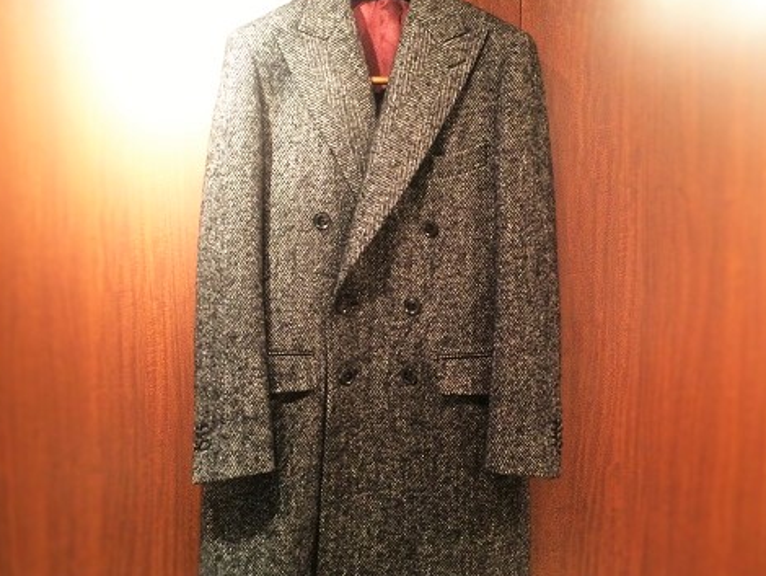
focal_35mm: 37
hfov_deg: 50.1
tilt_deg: -5.2
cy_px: 307
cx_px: 412
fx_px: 819
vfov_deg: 38.7
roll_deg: -0.5
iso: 250
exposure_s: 1/30
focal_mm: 4.15
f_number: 2.2
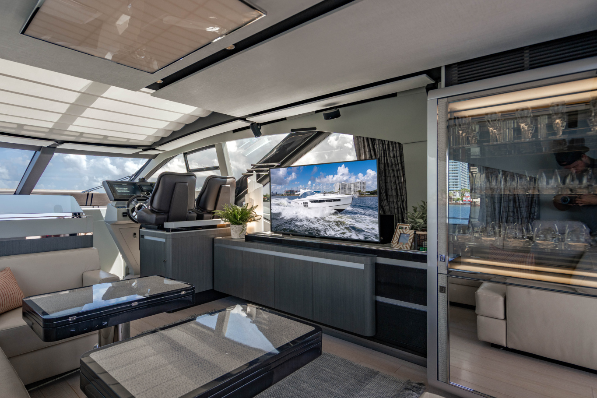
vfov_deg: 64.5
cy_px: 194
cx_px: 263
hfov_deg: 86.5
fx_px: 315
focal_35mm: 19
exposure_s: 1/320
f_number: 4
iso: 100
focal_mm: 16
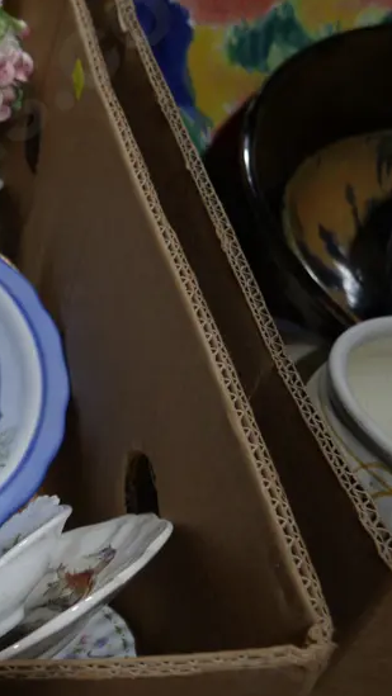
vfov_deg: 32.3
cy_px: 300
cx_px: -236
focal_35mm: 65
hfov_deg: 16.5
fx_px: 1201
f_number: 3.6
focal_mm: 16
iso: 200
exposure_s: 1/200
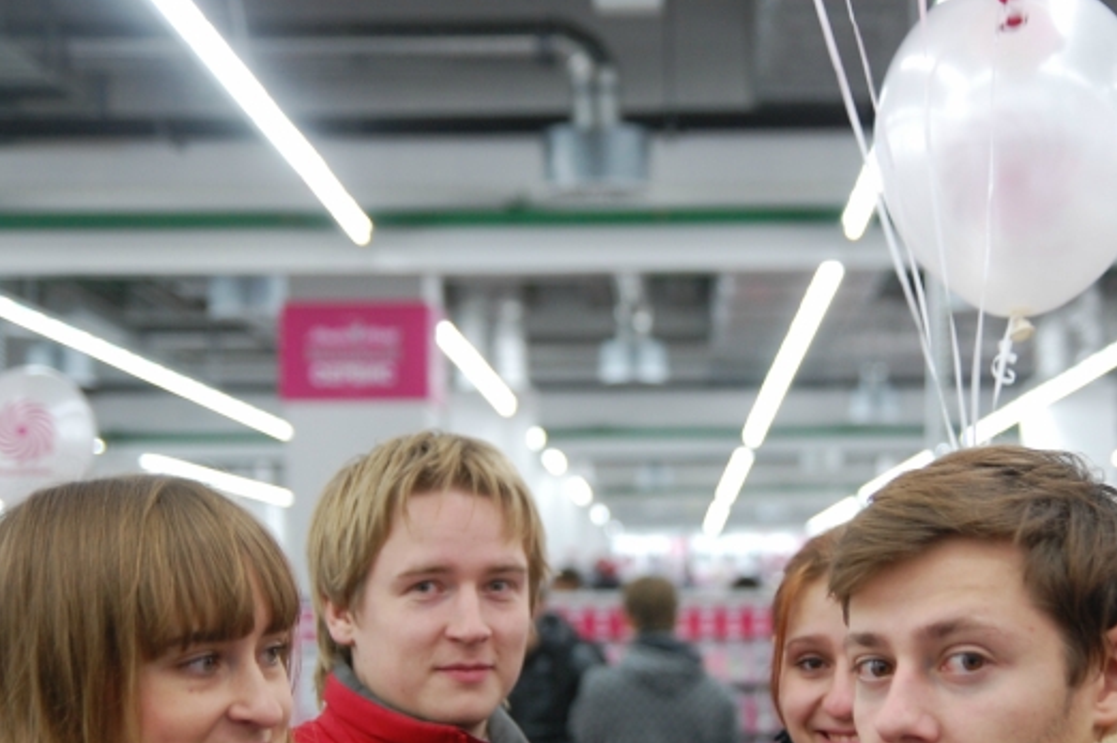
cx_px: 719
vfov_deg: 14.8
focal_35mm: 92
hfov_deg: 22.1
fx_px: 2852
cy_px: 495
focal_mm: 40
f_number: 2.8
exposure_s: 1/100
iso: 400
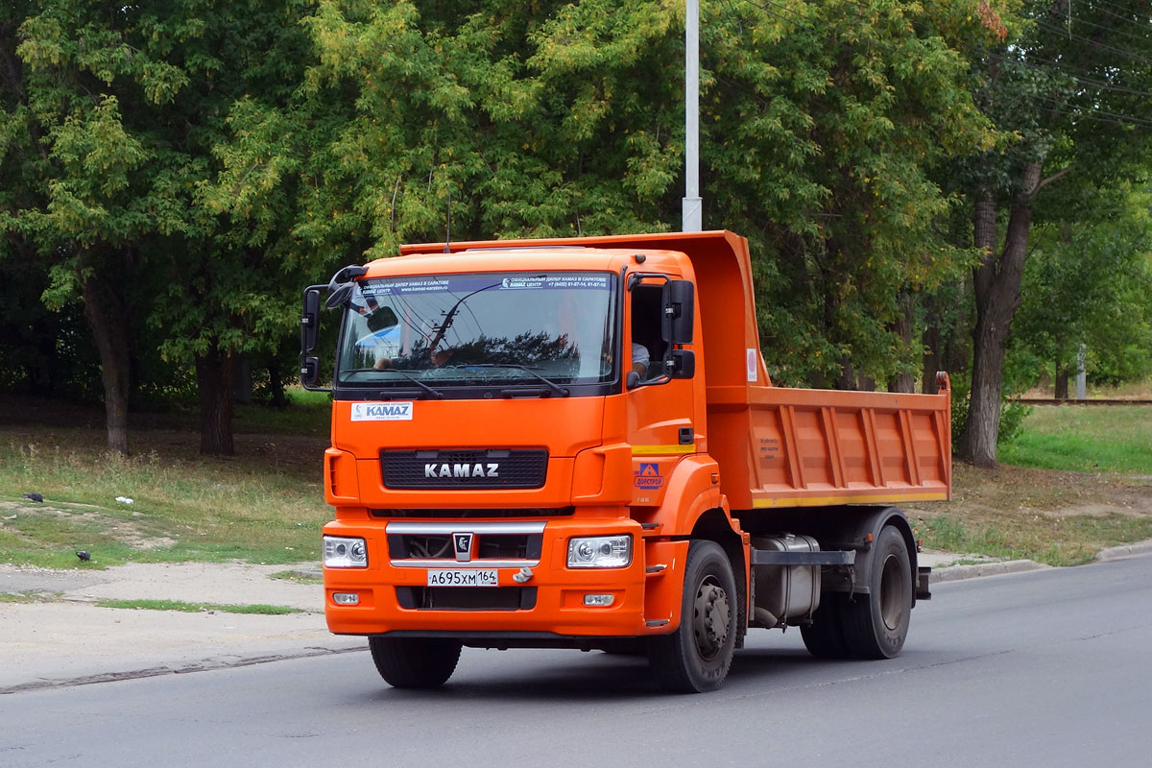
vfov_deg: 18.9
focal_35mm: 72
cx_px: 576
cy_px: 384
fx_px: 2304
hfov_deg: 28.1
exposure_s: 1/500
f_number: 4
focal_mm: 26.57
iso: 320
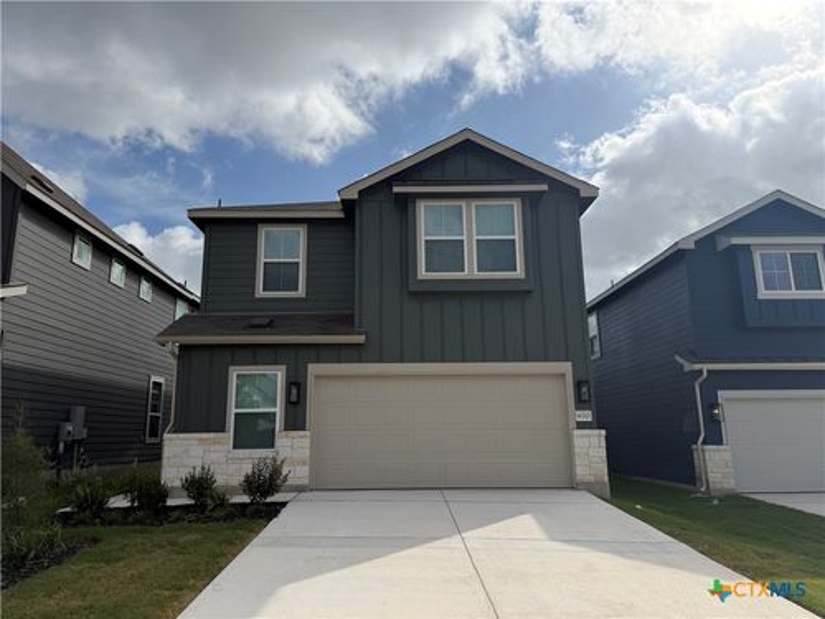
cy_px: 310
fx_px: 572
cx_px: 412
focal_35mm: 24
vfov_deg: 56.8
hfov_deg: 71.6
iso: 100
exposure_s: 1/10309
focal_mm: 6.76
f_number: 1.78
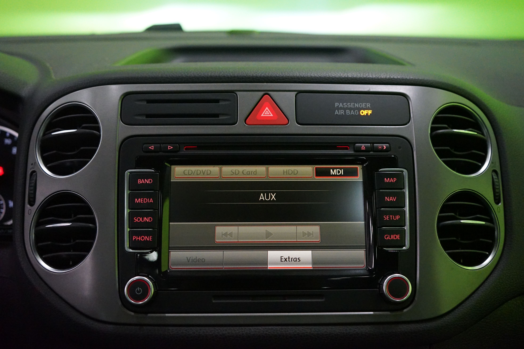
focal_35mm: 37
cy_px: 174
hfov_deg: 51.9
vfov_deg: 35.9
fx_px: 539
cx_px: 262
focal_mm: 37
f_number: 4
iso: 6400
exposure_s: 1/60
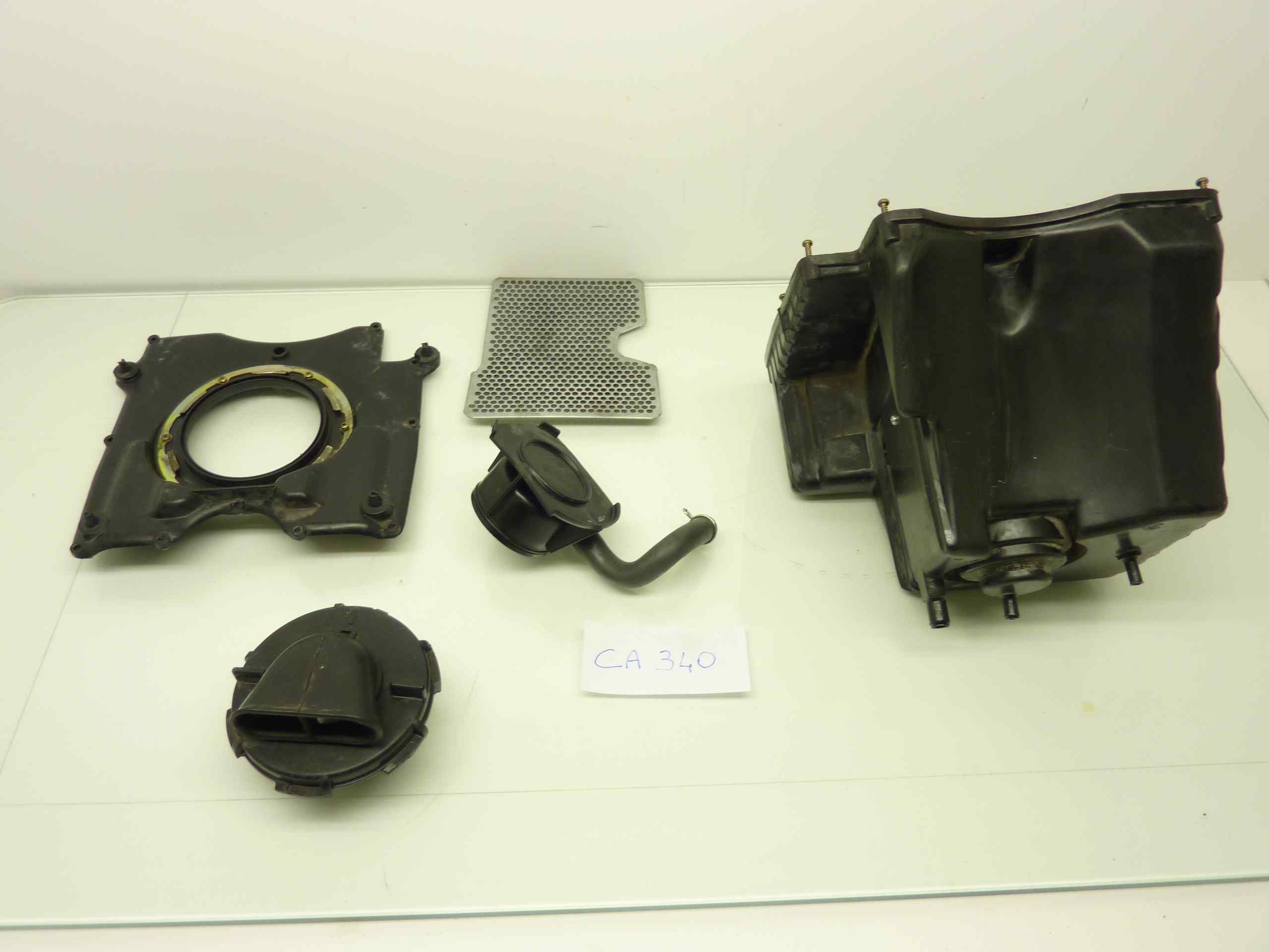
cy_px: 476
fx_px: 990
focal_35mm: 27
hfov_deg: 65.3
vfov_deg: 51.4
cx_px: 634
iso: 80
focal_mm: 4.1
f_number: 3.3
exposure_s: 1/25
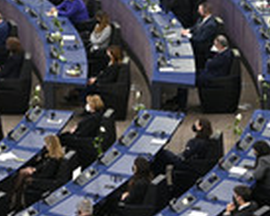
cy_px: 102
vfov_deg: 7.2
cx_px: 86
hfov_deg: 8.9
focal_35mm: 216
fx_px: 1729
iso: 800
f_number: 2.8
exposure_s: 1/400
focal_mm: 70
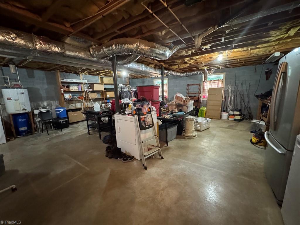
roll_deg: +1.2
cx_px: 150
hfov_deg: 102.1
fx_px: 121
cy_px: 112
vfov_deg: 85.7
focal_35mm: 14
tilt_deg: -6.6
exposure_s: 1/40
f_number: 2.2
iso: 1250
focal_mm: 2.22
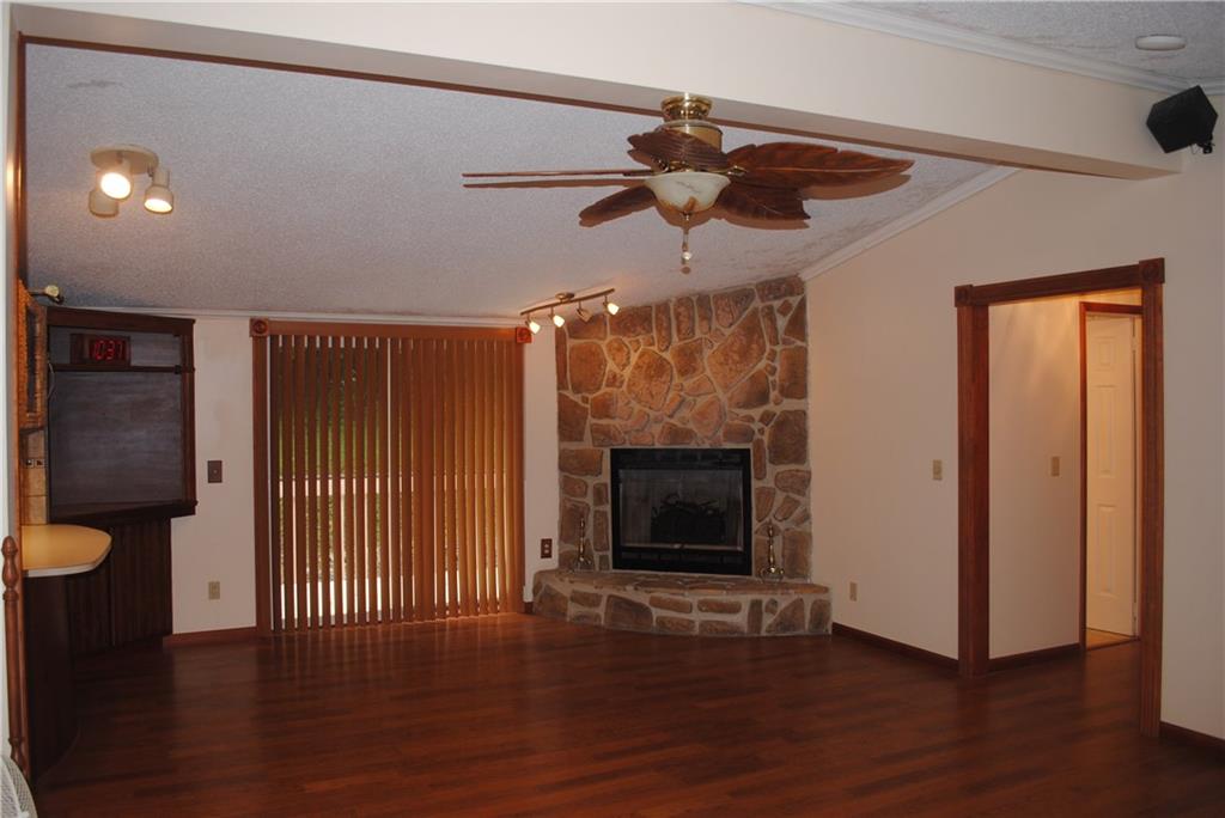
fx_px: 919
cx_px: 612
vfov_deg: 48.0
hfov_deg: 67.4
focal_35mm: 27
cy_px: 409
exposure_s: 1/60
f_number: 3.5
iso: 200
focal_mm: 18
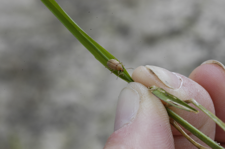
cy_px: 74
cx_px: 112
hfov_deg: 22.6
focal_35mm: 90
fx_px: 562
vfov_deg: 15.2
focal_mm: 60
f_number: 22
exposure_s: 1/40
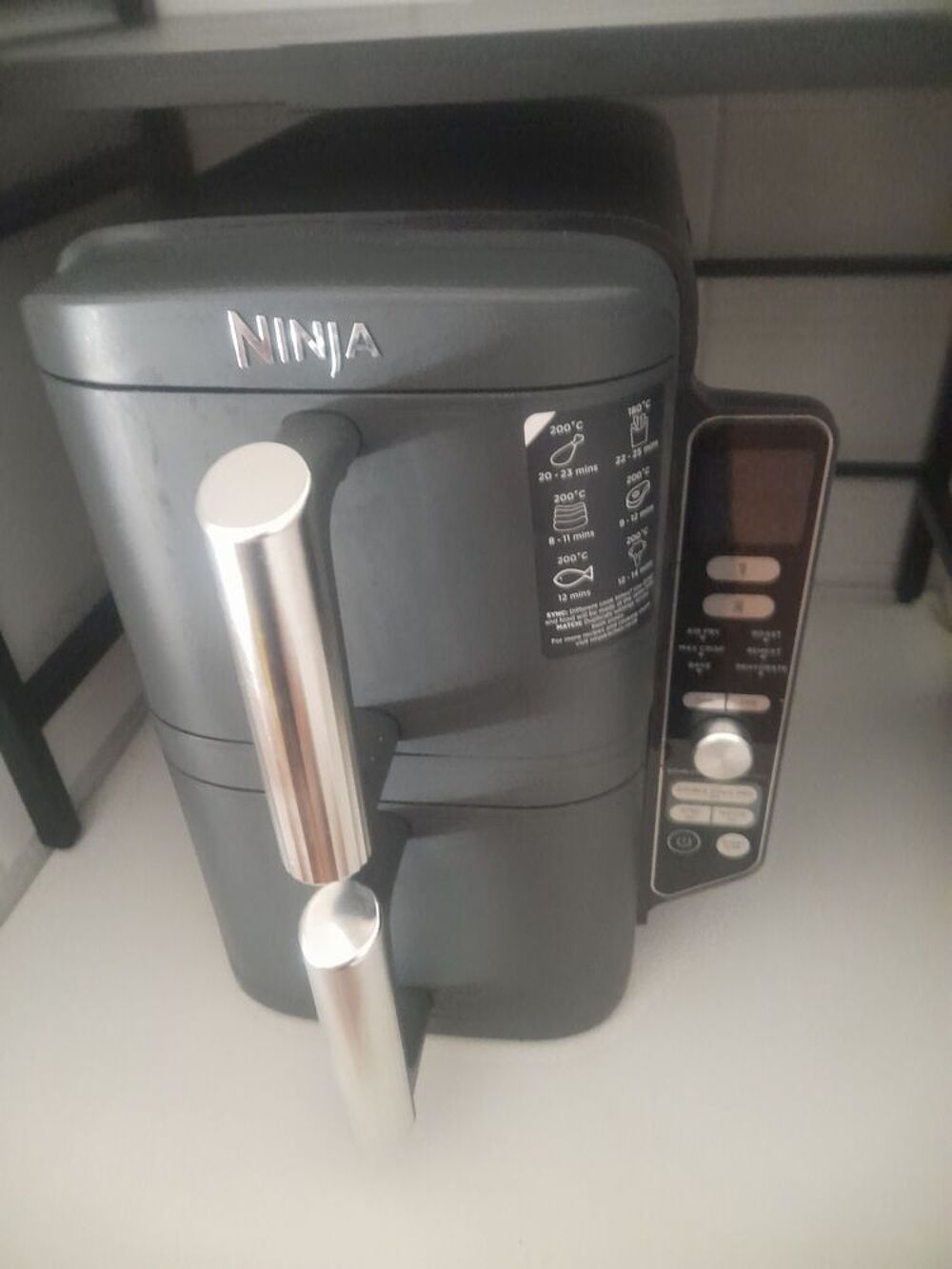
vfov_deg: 69.4
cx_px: 476
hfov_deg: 54.9
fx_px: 917
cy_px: 634
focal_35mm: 25
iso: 1250
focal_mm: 4.6
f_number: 2
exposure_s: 1/20
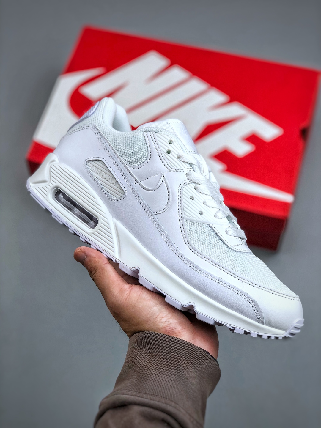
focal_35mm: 57
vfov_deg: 33.8
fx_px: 705
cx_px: 160
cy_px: 214
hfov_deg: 25.7
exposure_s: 1/111
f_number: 2.8
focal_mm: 6.6
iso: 20
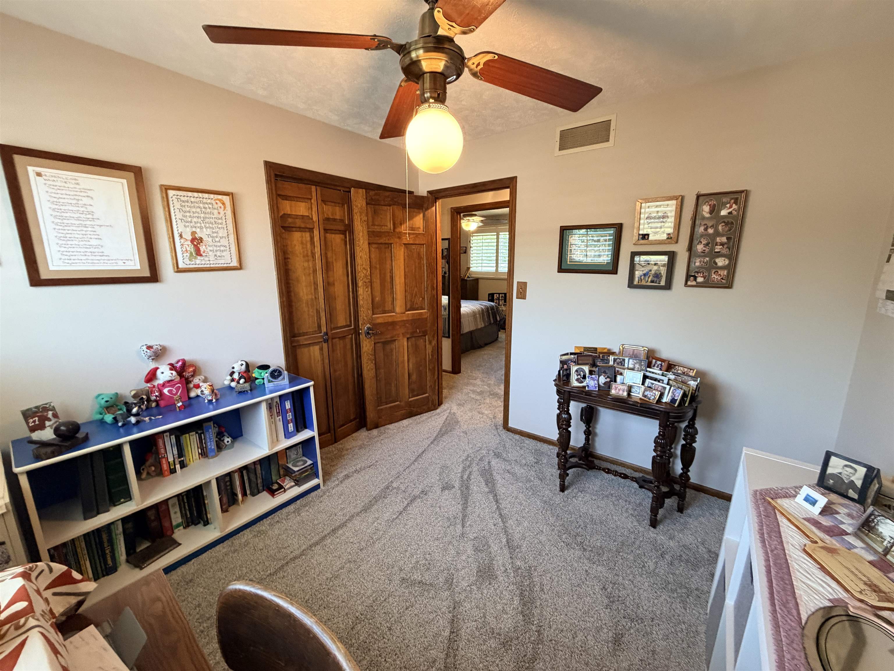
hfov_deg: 102.1
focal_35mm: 14
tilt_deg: -10.9
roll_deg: +0.3
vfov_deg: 85.7
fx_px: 362
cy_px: 336
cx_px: 447
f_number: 2.2
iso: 320
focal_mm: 2.22
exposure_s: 1/60
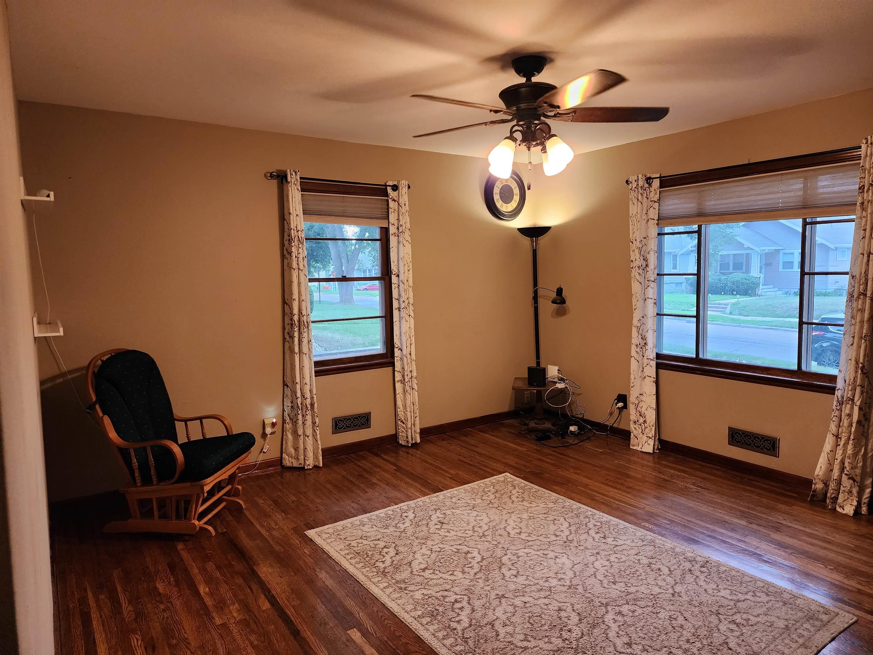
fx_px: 580
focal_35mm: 23
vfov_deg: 58.9
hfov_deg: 73.9
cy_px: 328
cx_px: 436
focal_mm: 6.4
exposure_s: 1/120
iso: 320
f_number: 1.8
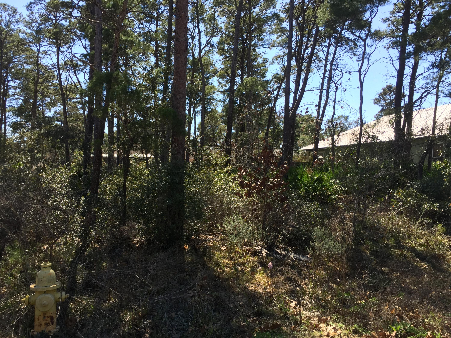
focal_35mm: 29
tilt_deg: +2.5
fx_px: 378
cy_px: 169
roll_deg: +0.7
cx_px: 226
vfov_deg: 48.2
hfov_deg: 61.7
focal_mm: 4.15
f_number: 2.2
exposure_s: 1/670
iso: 32
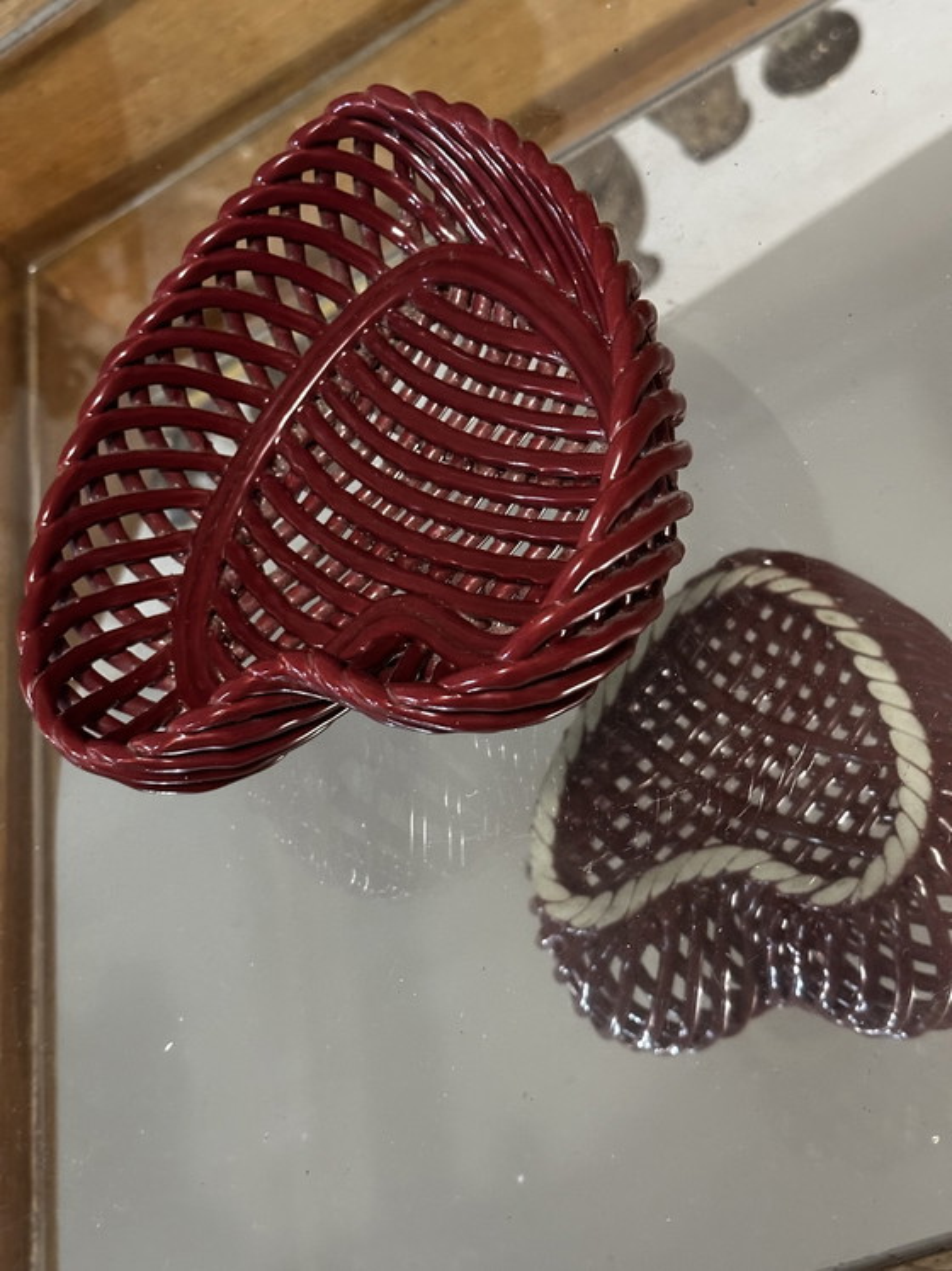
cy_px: 636
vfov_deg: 39.7
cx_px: 476
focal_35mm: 48
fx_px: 1761
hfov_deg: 30.3
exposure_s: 1/25
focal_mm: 6.86
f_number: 1.78
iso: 640
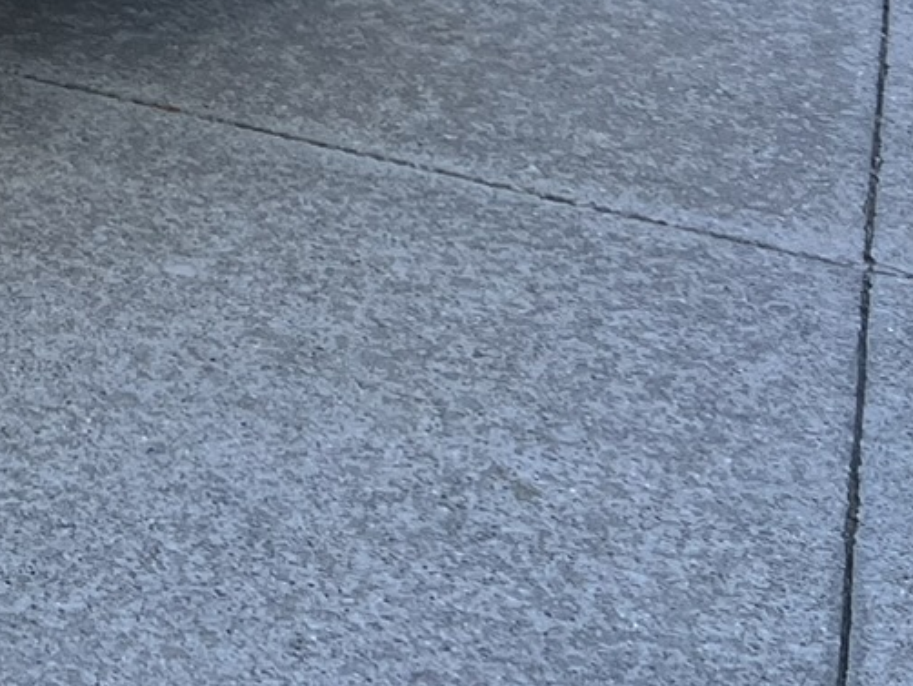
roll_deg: +4.2
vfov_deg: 12.5
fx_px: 2797
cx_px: -838
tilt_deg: -13.4
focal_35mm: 106
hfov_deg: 15.4
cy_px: -611
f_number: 1.5
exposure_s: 1/1019
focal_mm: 5.7
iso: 50
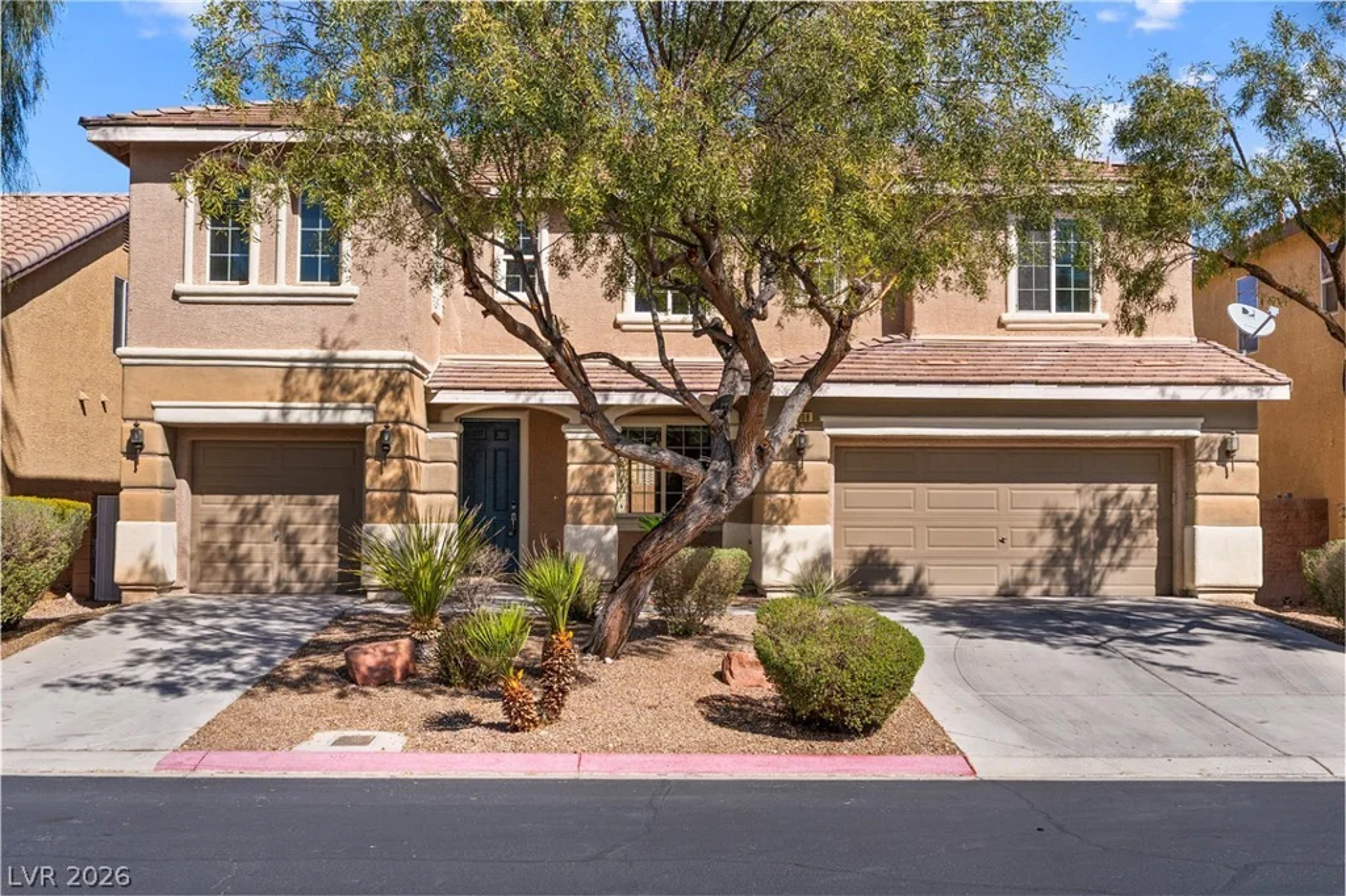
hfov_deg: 51.9
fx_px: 1383
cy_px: 448
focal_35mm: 37
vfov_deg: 35.9
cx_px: 673
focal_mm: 25
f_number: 8
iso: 320
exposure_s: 1/8000
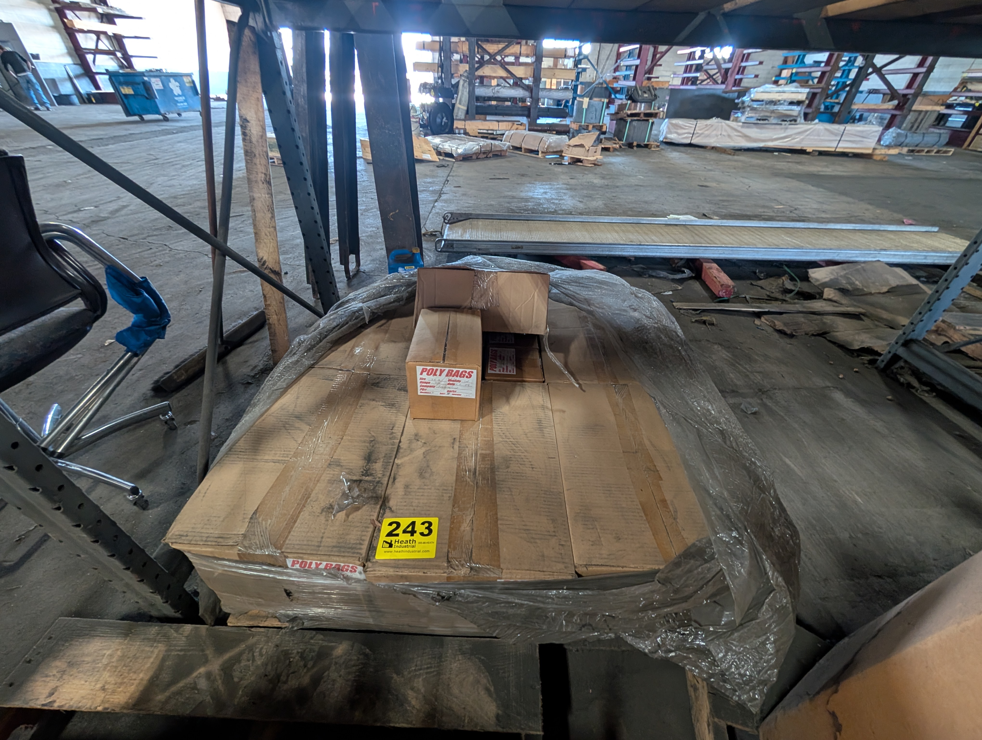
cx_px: 491
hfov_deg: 110.5
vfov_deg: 94.6
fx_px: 341
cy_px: 370
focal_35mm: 12
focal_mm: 2.02
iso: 225
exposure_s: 1/24
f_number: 1.7
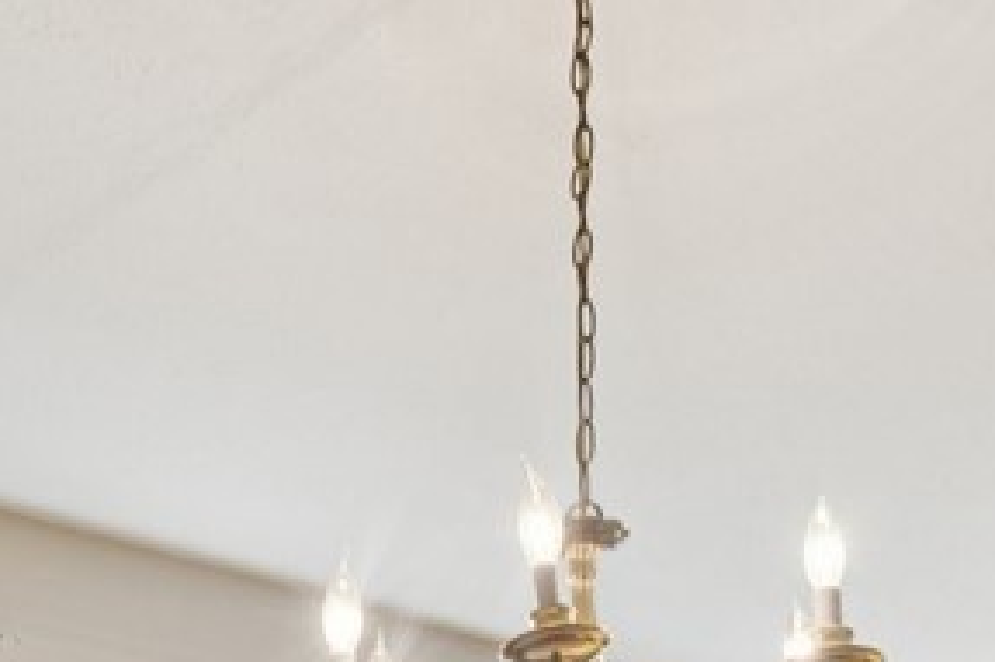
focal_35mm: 53
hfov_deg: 37.5
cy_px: 1139
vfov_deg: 19.8
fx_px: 1464
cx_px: 489
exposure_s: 1/40
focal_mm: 14
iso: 200
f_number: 5.6
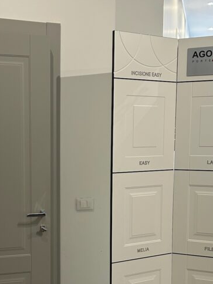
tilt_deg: -7.1
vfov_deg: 34.7
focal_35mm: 55
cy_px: 185
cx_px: 60
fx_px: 451
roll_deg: -0.5
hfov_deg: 26.3
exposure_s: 1/100
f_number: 1.5
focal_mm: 5.7
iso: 125
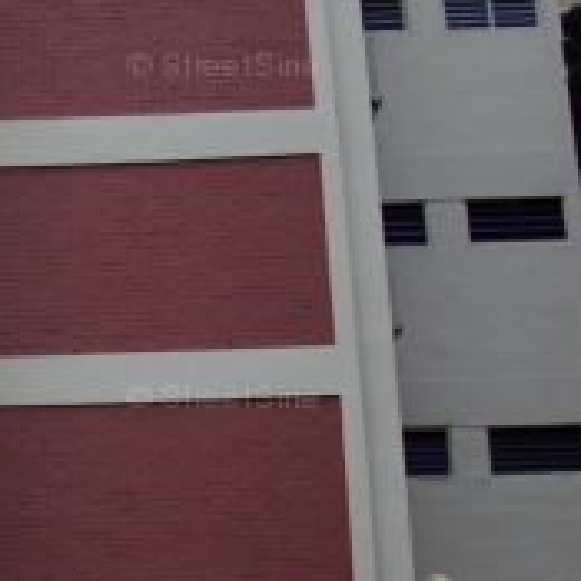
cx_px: -289
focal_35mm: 103
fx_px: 1956
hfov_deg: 15.6
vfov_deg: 16.8
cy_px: 402
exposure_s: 1/100
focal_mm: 6.2
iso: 80
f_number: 5.6
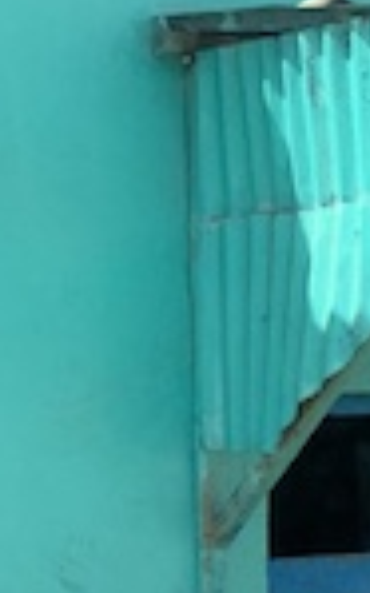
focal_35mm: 118
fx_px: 1906
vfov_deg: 17.6
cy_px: 430
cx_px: -577
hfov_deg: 9.6
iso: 25
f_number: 1.8
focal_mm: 4.25
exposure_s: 1/1427
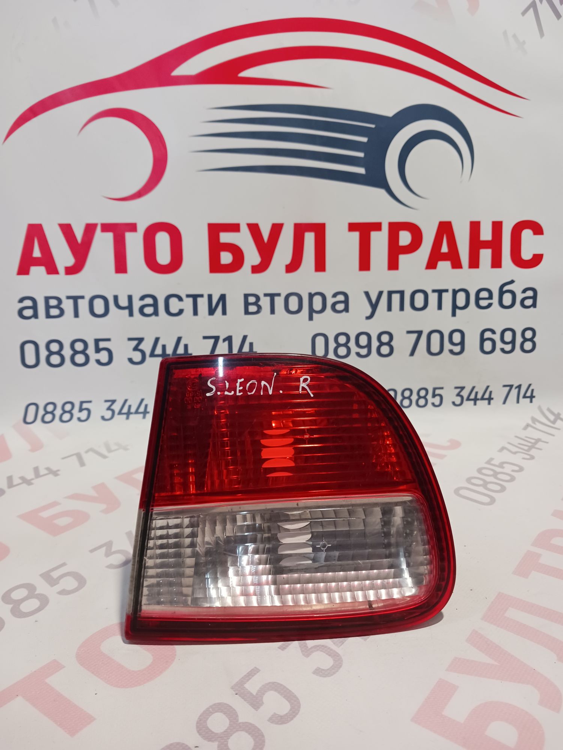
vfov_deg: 65.3
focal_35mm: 27
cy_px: 375
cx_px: 282
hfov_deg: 51.4
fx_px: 586
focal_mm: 4
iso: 200
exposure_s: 1/50
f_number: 1.8
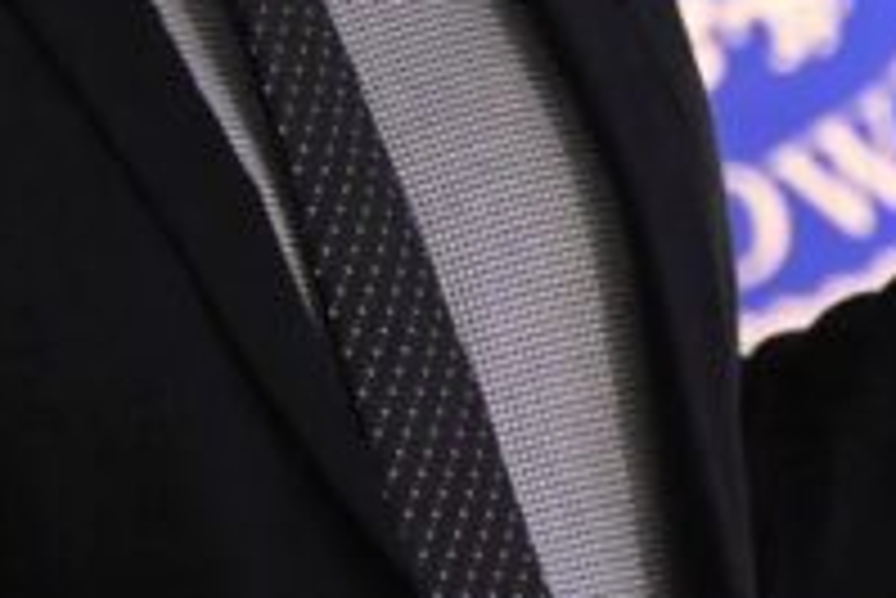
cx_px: -86
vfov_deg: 1.7
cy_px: -250
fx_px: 19825
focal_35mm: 796
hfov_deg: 2.6
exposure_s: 1/100
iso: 12800
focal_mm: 155
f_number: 6.3
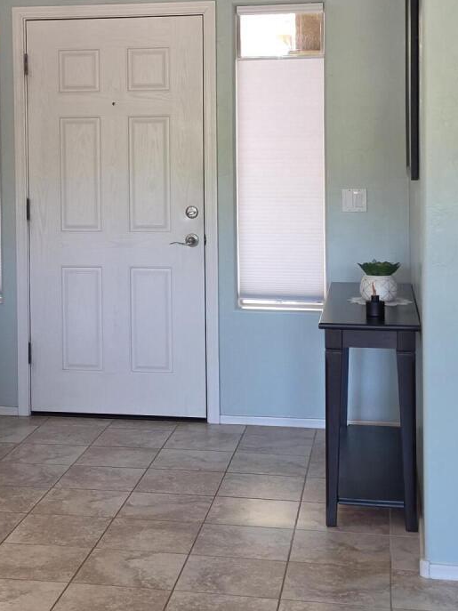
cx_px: 117
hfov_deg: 21.7
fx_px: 1182
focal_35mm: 67
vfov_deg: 28.7
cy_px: 184
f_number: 1.4
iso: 250
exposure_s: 1/120
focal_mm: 6.5
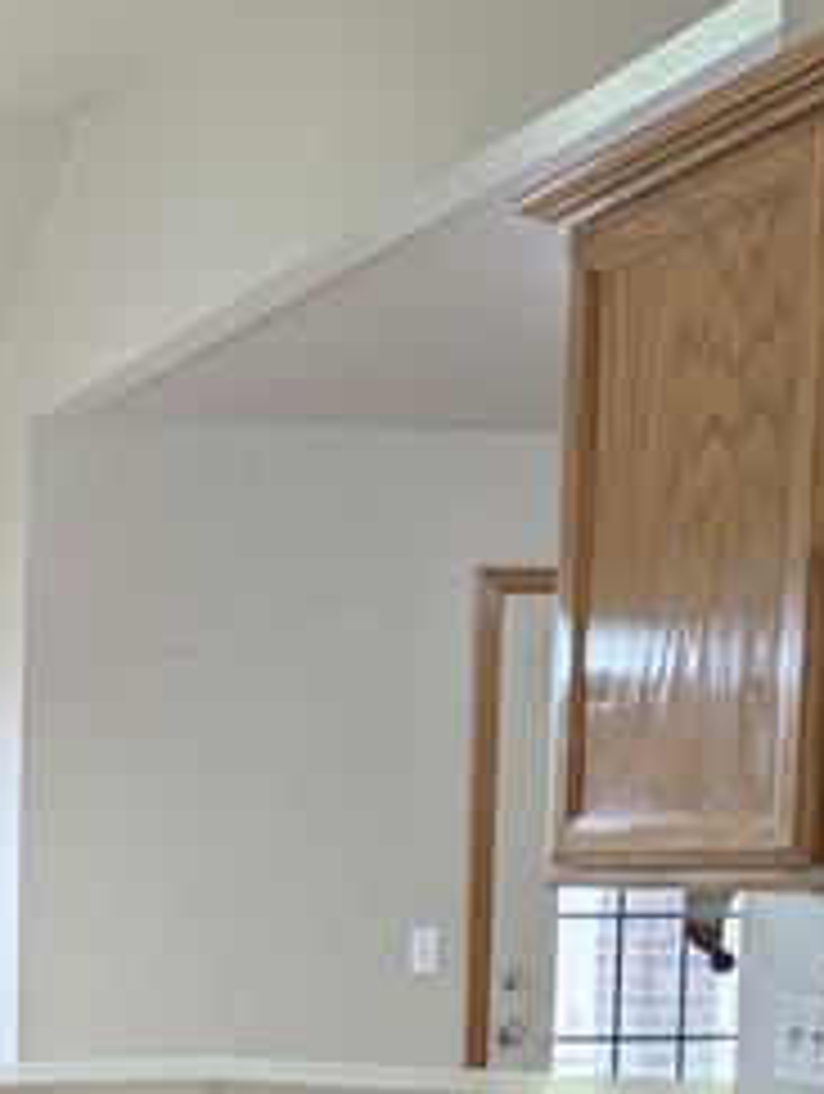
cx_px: -410
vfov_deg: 24.4
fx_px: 2406
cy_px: 1099
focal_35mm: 76
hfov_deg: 17.5
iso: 59
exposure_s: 1/60
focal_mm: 6.81
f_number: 1.85
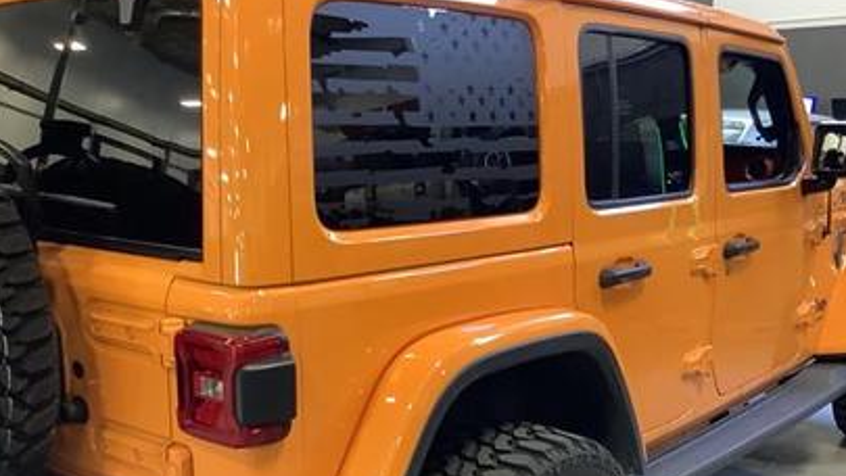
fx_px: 942
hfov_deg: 48.3
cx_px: 386
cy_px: 363
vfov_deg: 27.9
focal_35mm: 42
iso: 400
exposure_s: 1/30
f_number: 2.4
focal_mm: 3.3
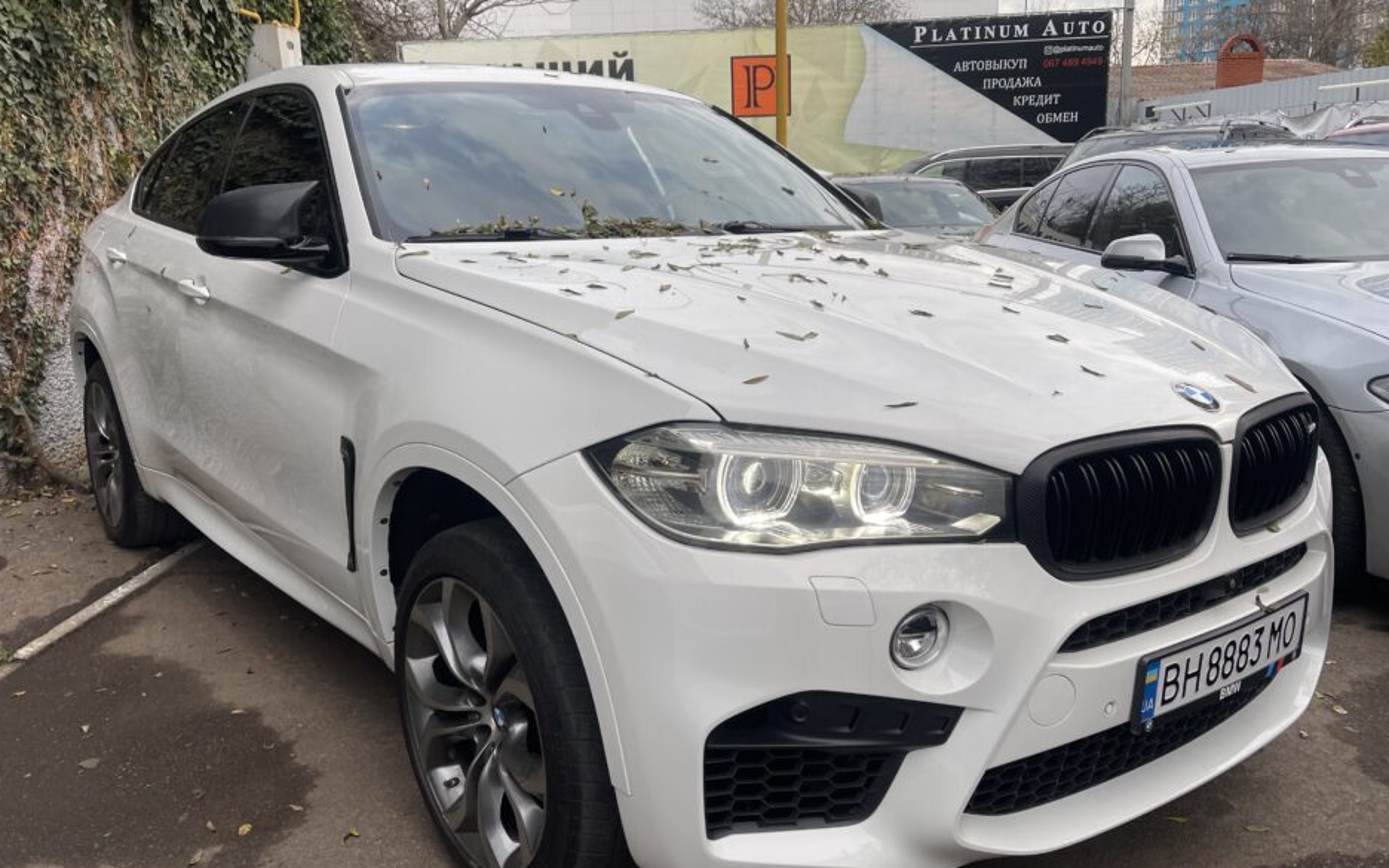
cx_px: 693
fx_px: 1098
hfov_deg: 64.6
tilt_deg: -13.1
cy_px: 456
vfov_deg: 43.1
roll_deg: +1.1
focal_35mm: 29
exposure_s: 1/126
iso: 32
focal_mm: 5.1
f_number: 1.6
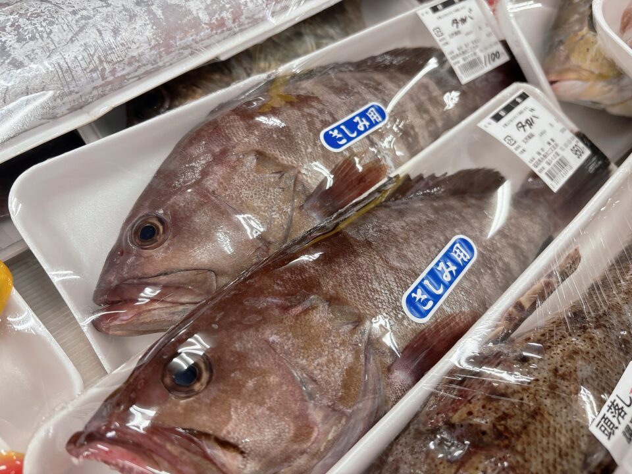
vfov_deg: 53.1
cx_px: 316
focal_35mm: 26
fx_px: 475
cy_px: 237
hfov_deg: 67.3
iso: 80
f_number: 1.6
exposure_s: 1/60
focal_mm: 5.96
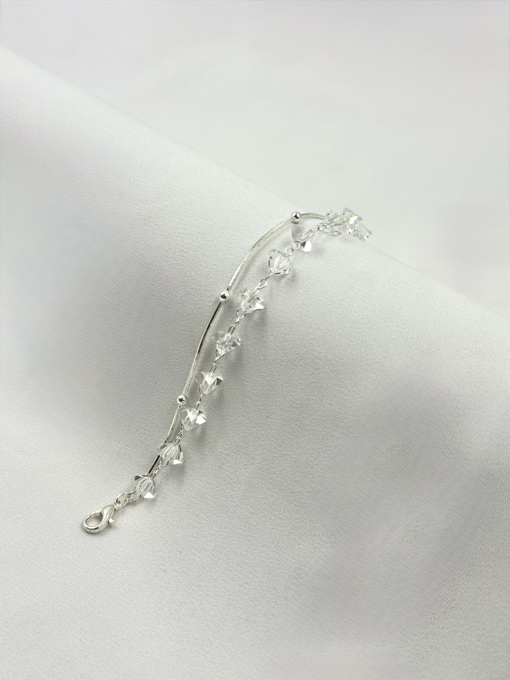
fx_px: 943
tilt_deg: -38.6
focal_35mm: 48
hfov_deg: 30.3
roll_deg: -4.9
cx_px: 255
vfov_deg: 39.7
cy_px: 340
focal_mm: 6.76
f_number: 1.78
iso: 64
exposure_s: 1/913
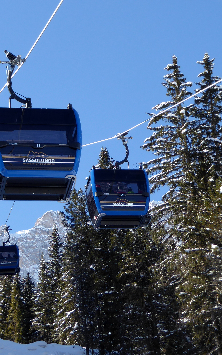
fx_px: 1229
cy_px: 162
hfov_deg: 10.3
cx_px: 31
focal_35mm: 127
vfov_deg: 16.4
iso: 80
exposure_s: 1/250
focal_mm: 13.2
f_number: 4.6
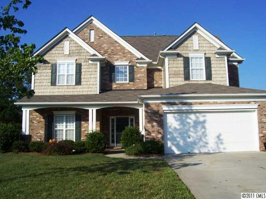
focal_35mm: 34
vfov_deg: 41.8
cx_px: 133
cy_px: 100
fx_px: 261
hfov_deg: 54.0
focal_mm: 5.6
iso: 160
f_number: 5.6
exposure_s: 1/1500
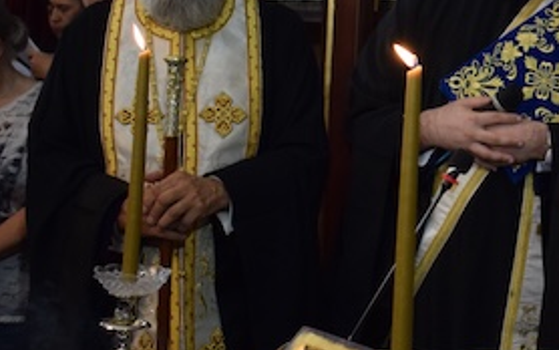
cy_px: 79
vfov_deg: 14.0
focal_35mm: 93
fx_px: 1417
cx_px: 660
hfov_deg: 20.9
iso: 800
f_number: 3.8
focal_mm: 22
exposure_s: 1/80
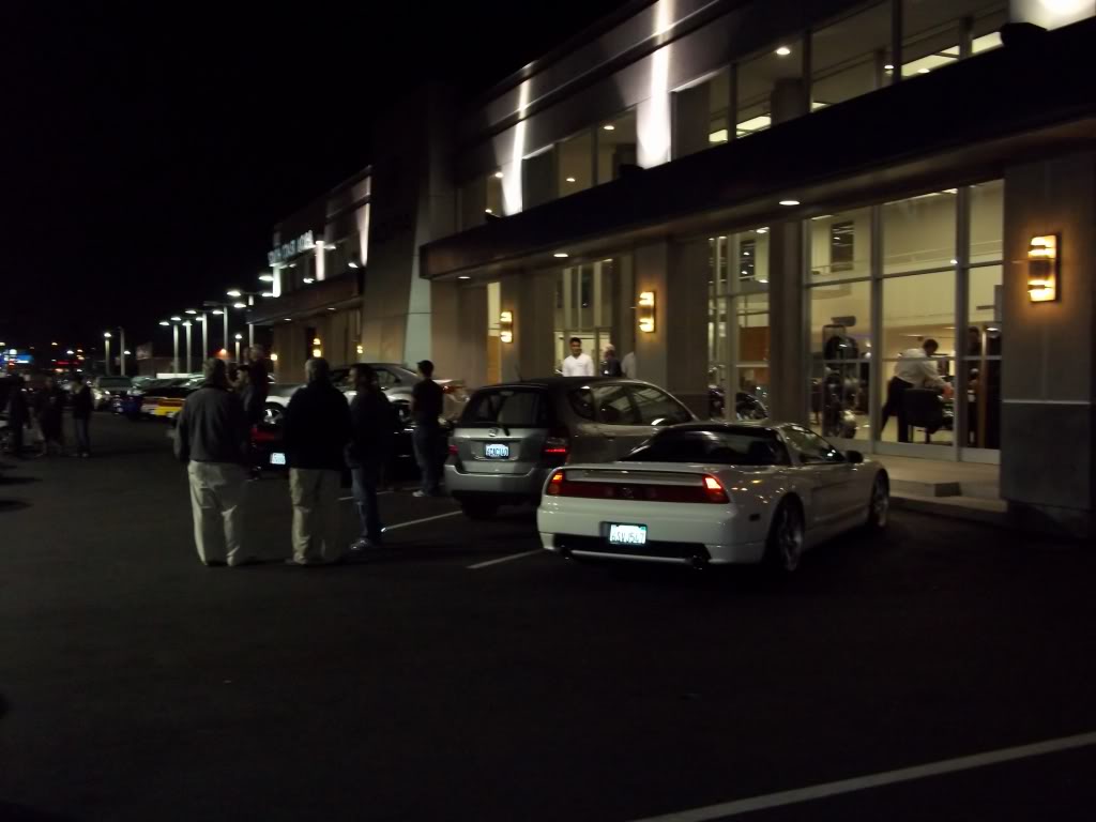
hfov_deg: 51.4
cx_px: 548
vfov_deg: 39.7
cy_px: 411
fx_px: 1140
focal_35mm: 36
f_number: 3.1
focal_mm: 6.5
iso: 320
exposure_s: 1/30
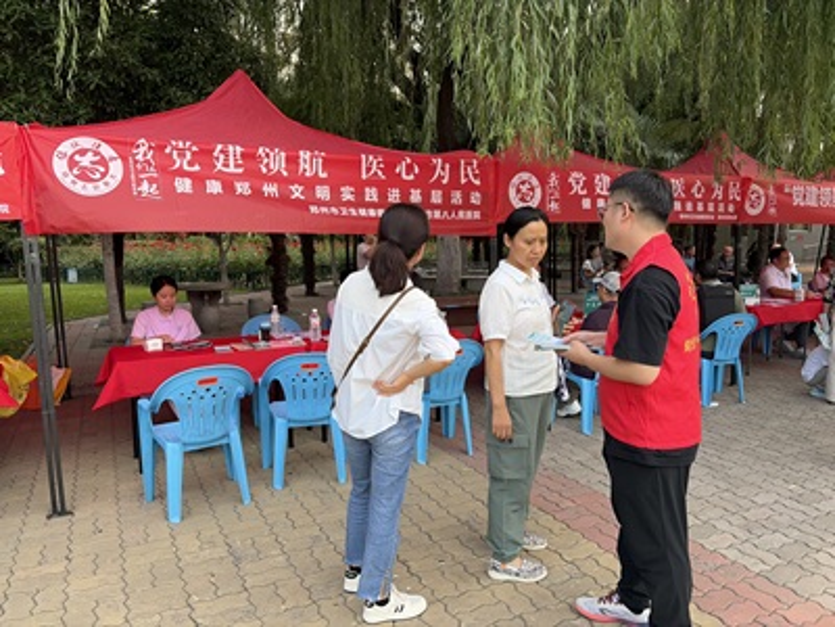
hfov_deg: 67.3
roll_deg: +1.6
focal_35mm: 26
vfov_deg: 53.1
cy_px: 314
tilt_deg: -6.7
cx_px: 418
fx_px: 627
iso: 200
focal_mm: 5.96
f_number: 1.6
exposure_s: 1/680
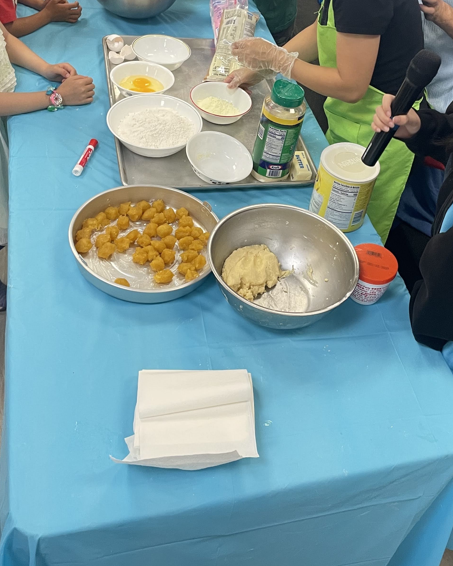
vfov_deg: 41.3
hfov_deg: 34.6
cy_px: 123
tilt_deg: -34.6
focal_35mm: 43
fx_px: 721
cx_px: 294
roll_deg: -13.1
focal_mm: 4.2
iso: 125
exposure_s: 1/60
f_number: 1.6
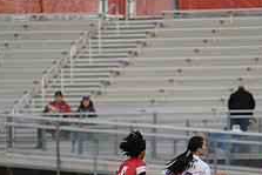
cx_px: 167
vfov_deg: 2.6
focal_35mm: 521
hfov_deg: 4.0
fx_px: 3794
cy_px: 172
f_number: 2.8
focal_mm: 200
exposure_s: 1/3200
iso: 1250
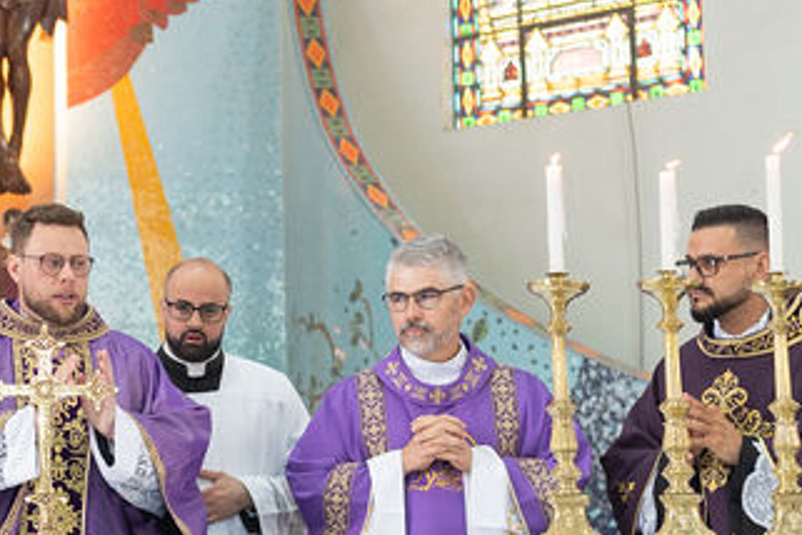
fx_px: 2517
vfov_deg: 12.1
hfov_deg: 17.7
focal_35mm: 113
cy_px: 247
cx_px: 11
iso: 1250
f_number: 2.8
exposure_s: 1/160
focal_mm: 35
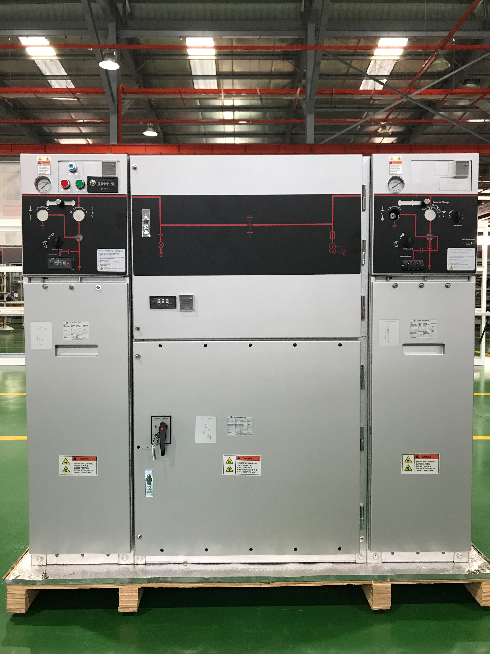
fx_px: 528
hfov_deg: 49.7
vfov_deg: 63.4
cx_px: 245
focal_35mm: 28
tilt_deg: -2.5
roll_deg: -0.4
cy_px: 327
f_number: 1.8
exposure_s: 1/25
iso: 40
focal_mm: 3.99
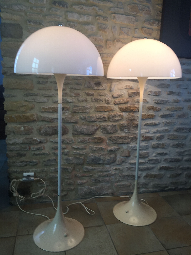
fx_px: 213
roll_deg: -2.6
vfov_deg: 61.7
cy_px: 128
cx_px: 96
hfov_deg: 48.2
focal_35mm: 29
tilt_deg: -11.5
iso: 40
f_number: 2.2
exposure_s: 1/50
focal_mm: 4.15
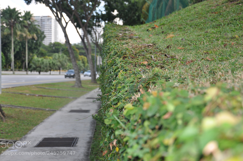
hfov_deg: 36.9
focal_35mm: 54
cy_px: 80
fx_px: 364
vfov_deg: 25.0
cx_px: 120
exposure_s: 1/200
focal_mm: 34
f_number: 5
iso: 200
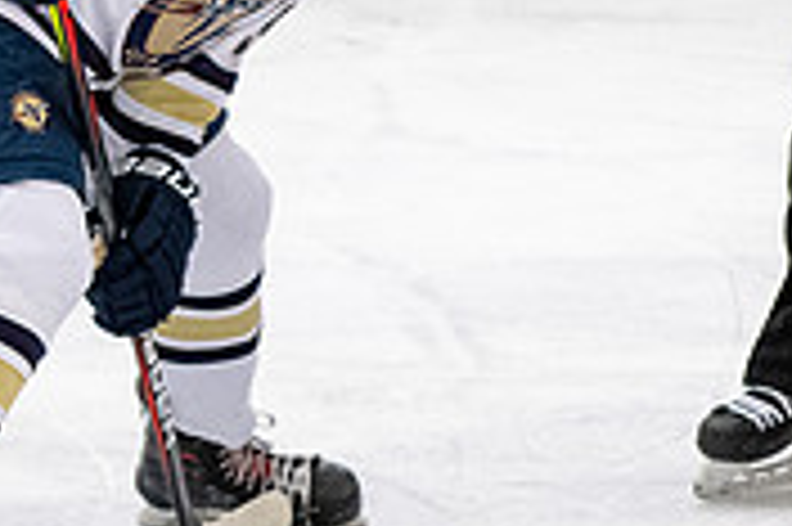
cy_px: -31
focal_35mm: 618
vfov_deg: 2.2
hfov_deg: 3.3
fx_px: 13583
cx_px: 930
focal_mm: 92
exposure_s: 1/800
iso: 2000
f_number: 3.2
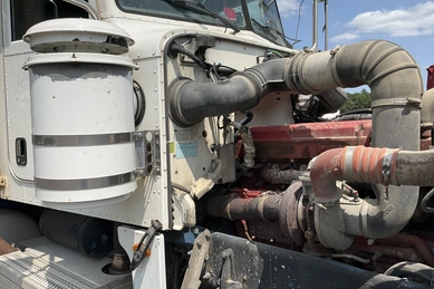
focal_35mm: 31
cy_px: 134
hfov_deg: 60.3
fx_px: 374
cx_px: 221
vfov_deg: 42.3
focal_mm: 3
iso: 25
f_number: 1.8
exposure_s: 1/2227
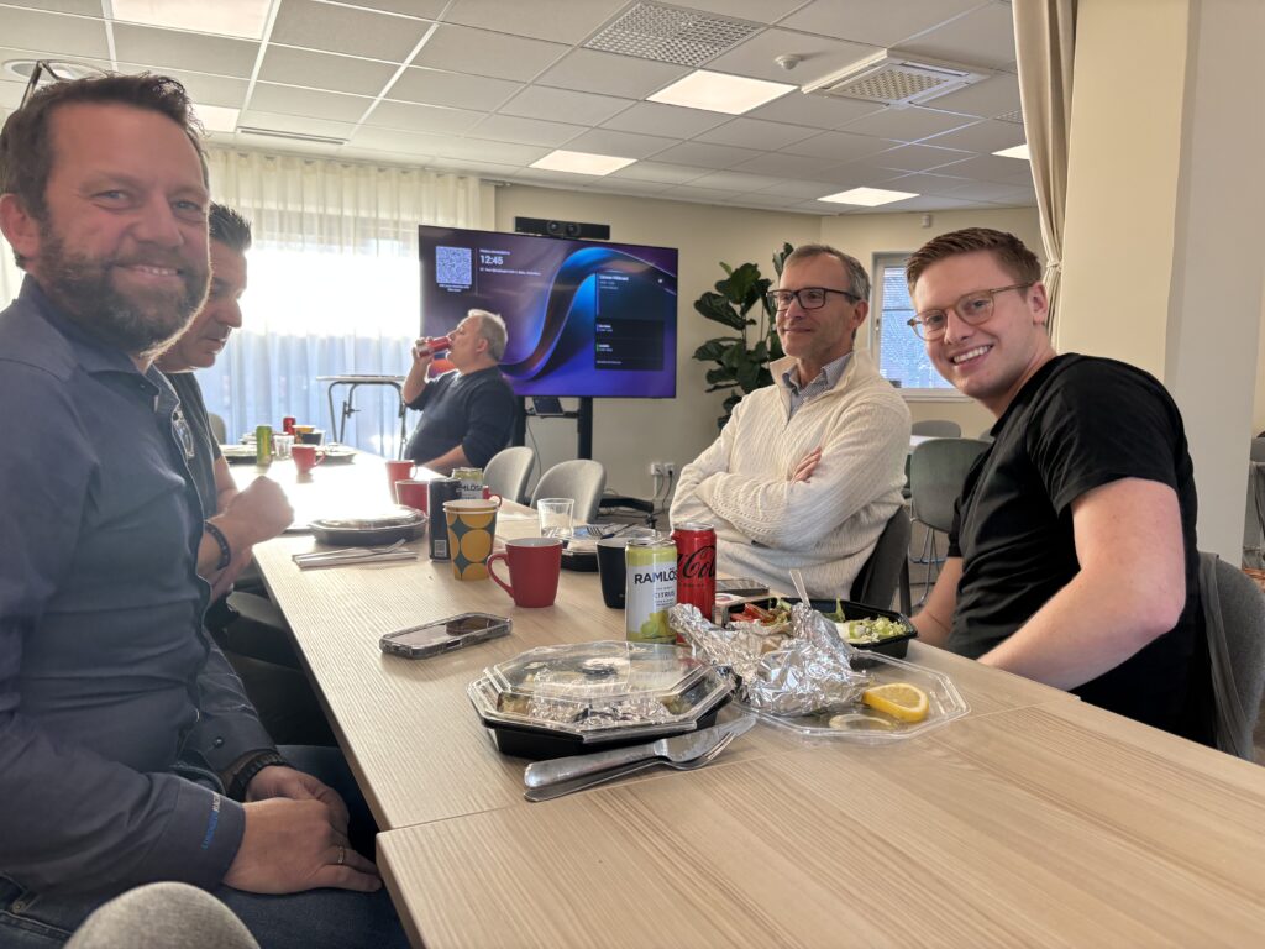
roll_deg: +0.3
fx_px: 950
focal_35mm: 26
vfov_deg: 53.1
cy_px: 474
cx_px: 632
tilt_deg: -7.2
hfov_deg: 67.3
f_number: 1.6
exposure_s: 1/118
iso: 100
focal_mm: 5.96
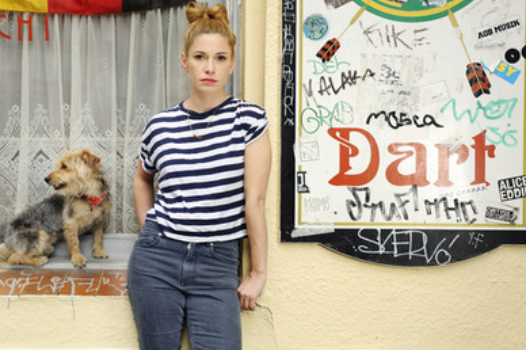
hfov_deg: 31.4
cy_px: 163
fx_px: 934
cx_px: 241
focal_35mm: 64
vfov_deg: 21.2
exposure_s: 1/200
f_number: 5.6
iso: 400
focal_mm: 55
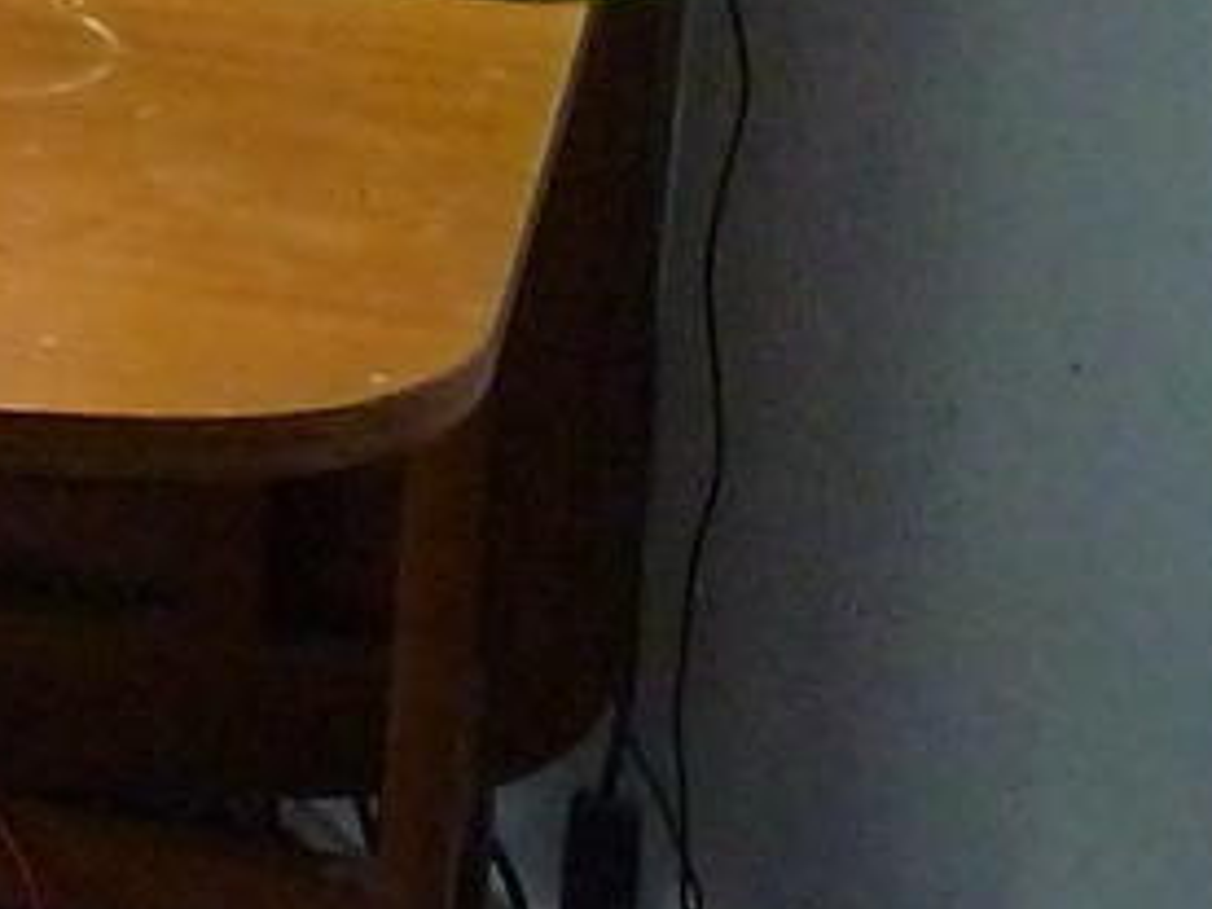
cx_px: -479
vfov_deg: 10.4
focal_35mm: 139
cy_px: -285
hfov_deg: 13.5
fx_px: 4867
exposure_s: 1/60
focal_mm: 8.6
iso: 3200
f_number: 4
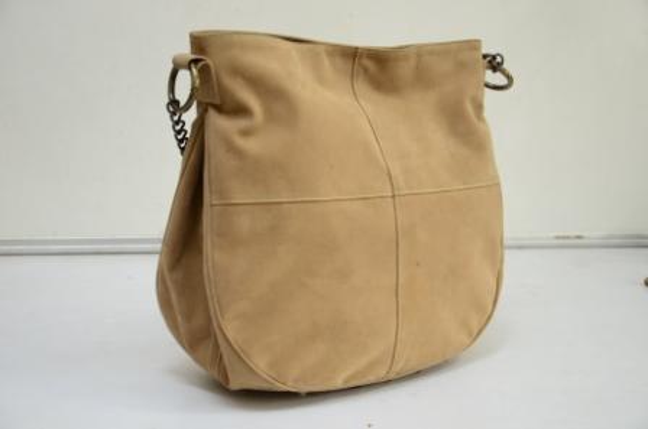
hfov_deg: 29.9
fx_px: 1213
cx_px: 324
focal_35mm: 68
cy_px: 214
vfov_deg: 20.1
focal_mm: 45
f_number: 4.8
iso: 1000
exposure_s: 1/80
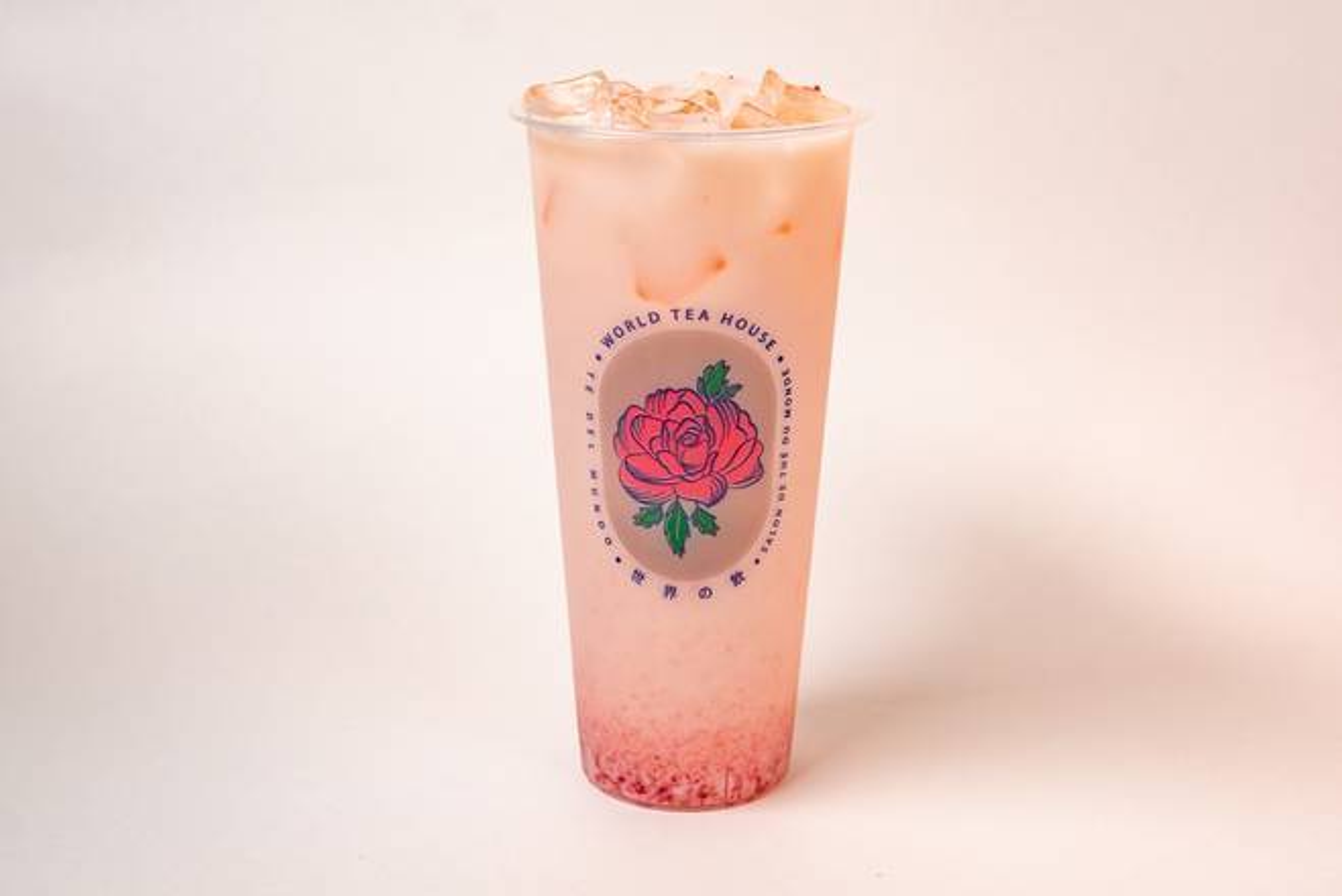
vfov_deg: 26.0
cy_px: 448
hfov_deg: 38.2
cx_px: 671
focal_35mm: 52
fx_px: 1939
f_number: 5
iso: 200
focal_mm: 35
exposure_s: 1/200
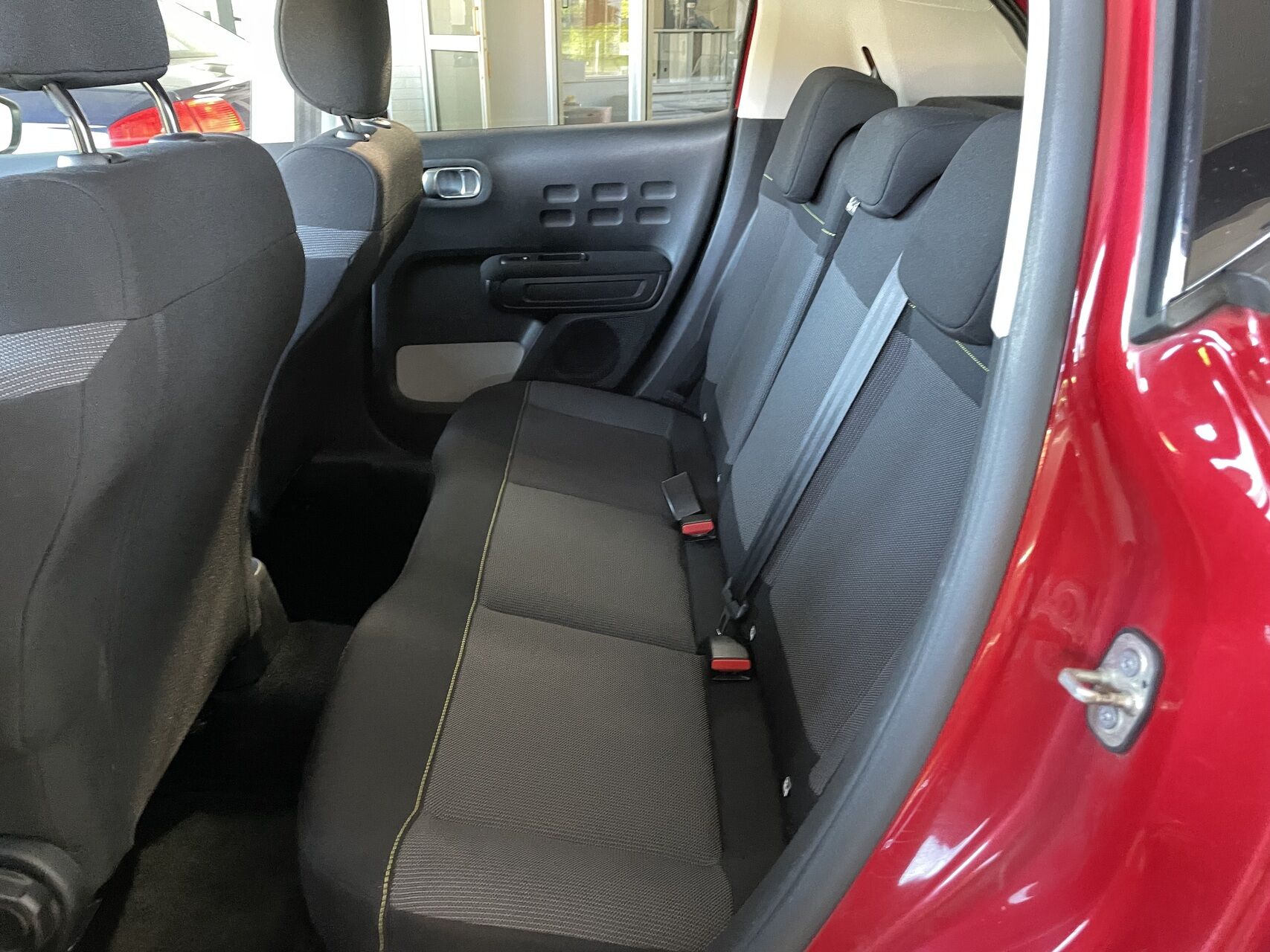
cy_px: 476
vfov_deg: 53.1
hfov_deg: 67.3
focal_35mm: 26
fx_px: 954
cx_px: 635
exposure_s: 1/40
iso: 640
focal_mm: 4.2
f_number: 1.6
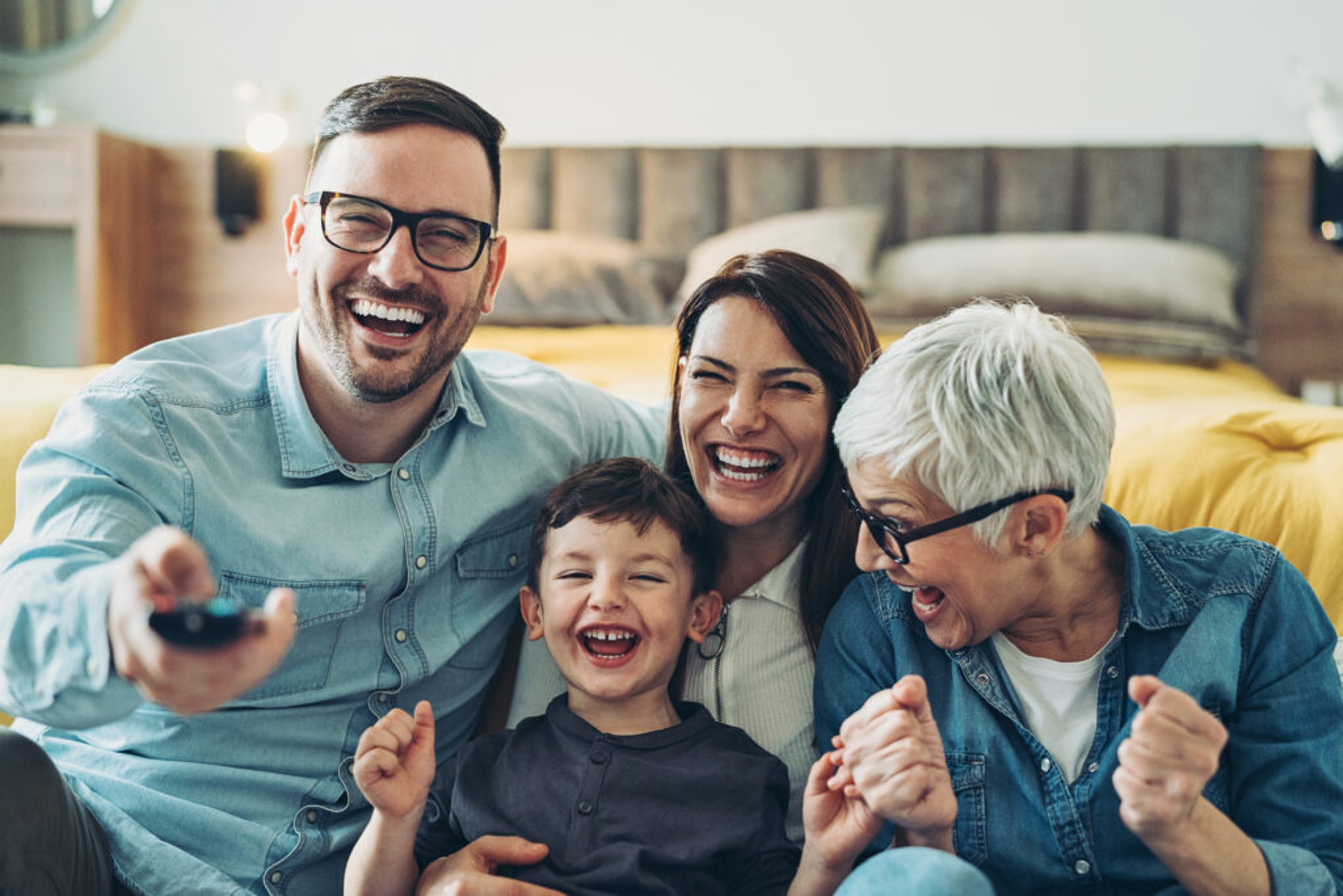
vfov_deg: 27.0
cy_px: 448
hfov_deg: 39.6
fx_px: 1865
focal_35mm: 50
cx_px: 672
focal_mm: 50
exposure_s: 1/160
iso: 1600
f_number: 1.8
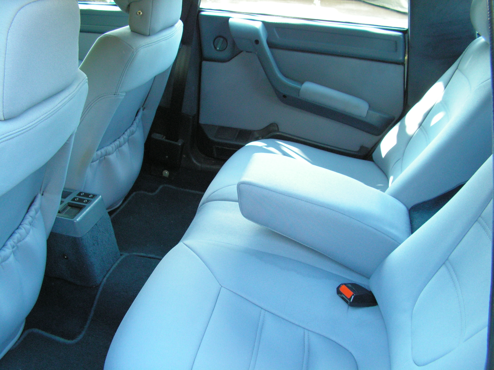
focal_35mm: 36
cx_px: 247
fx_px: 514
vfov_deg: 39.7
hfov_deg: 51.4
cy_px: 185
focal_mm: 6
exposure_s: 1/40
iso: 160
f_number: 3.2
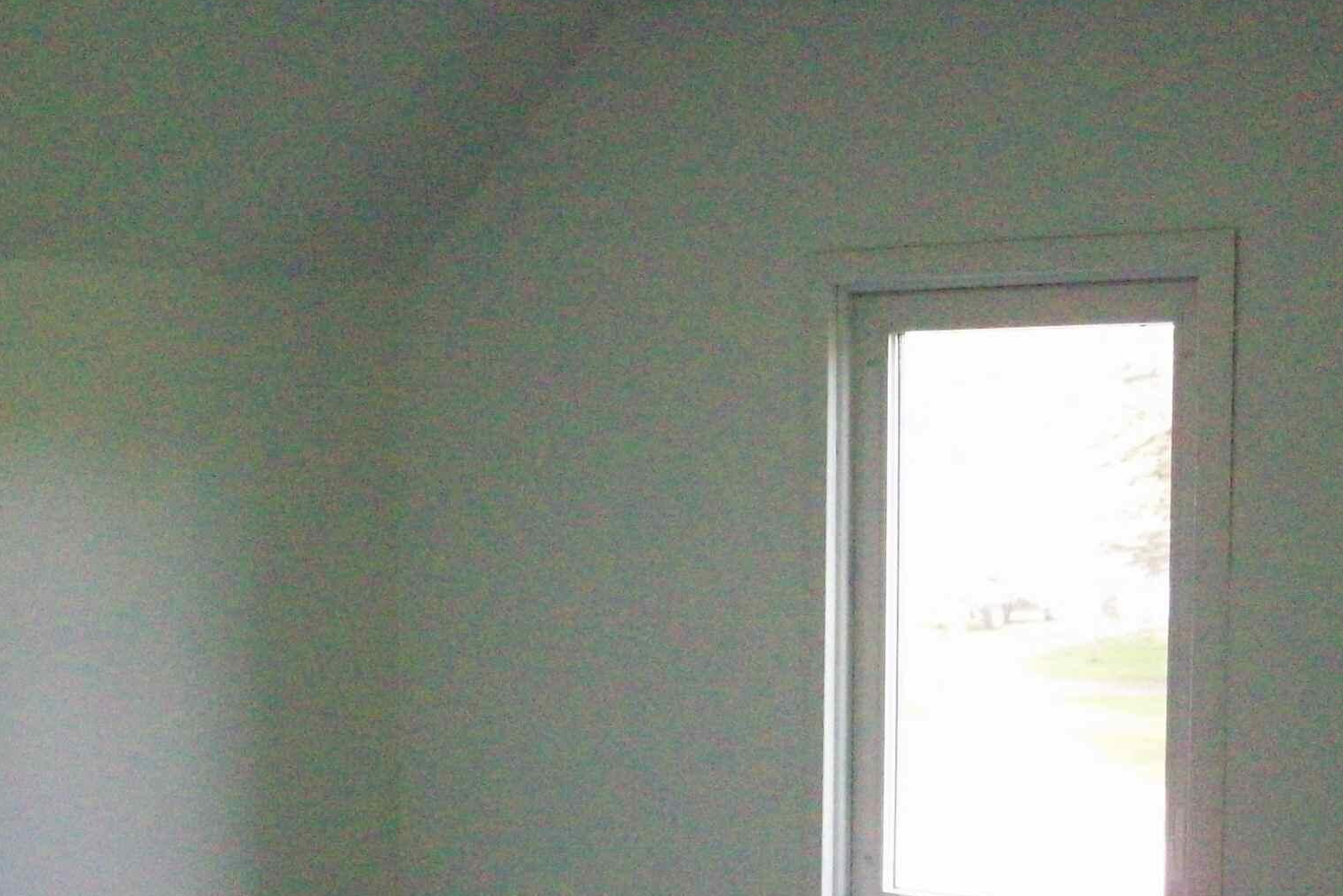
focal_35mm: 66
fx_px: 2462
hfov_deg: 30.5
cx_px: 652
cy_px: 781
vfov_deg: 20.3
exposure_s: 1/128
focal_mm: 6.2
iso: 587
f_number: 2.8
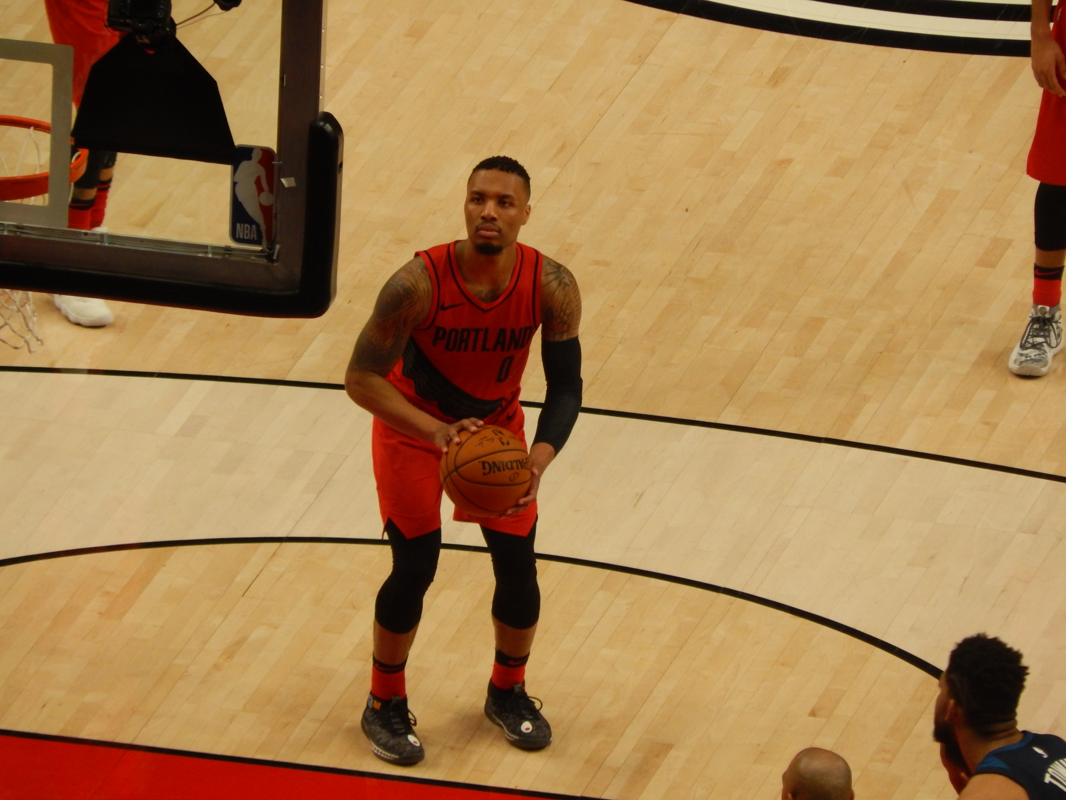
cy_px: 400
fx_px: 20787
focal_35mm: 675
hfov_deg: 2.9
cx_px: 533
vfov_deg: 2.2
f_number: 5.8
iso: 360
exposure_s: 1/125
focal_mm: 120
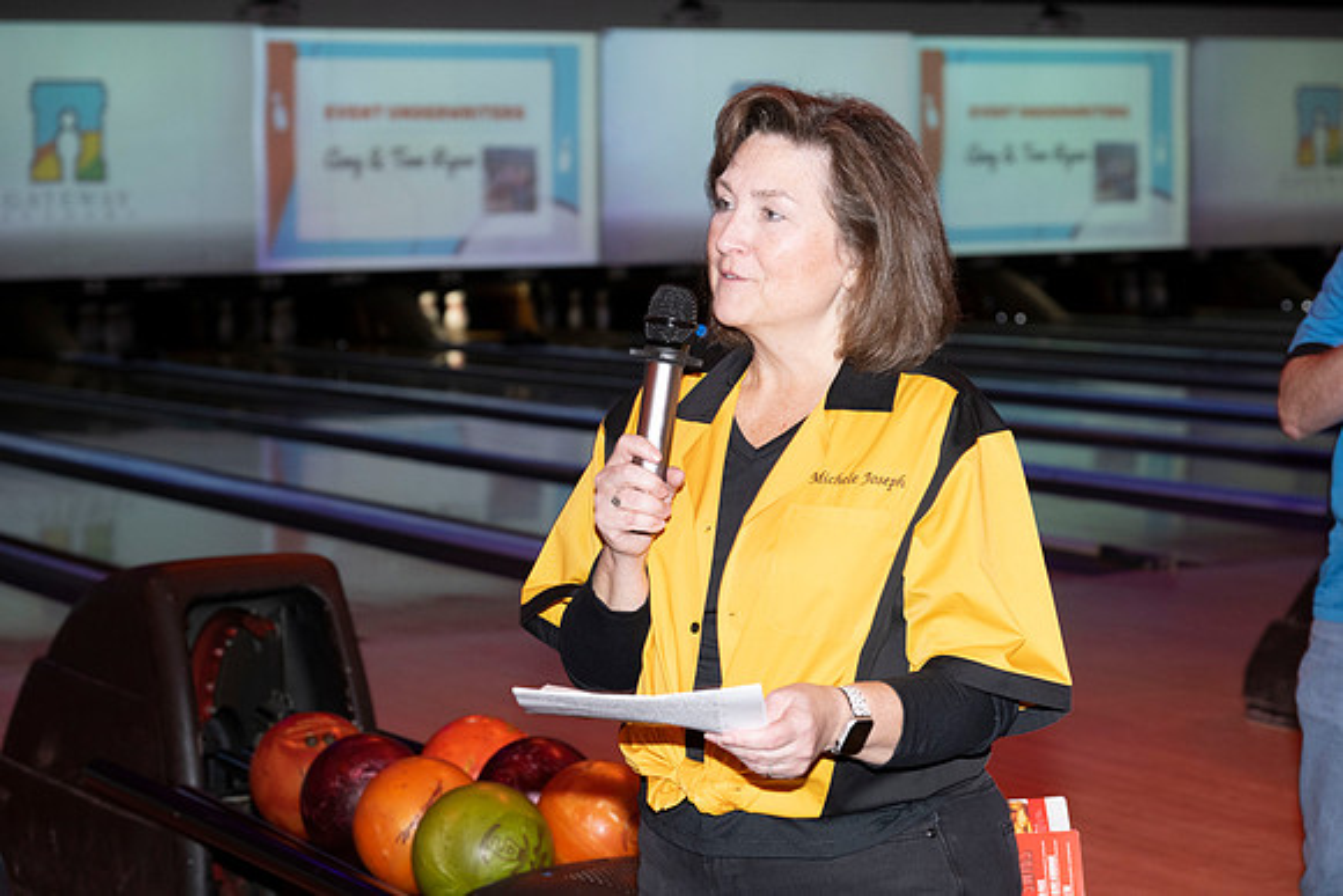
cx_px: 672
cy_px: 448
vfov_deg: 16.9
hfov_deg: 25.1
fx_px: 3022
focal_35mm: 81
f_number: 5.6
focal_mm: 81
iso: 1600
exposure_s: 1/60
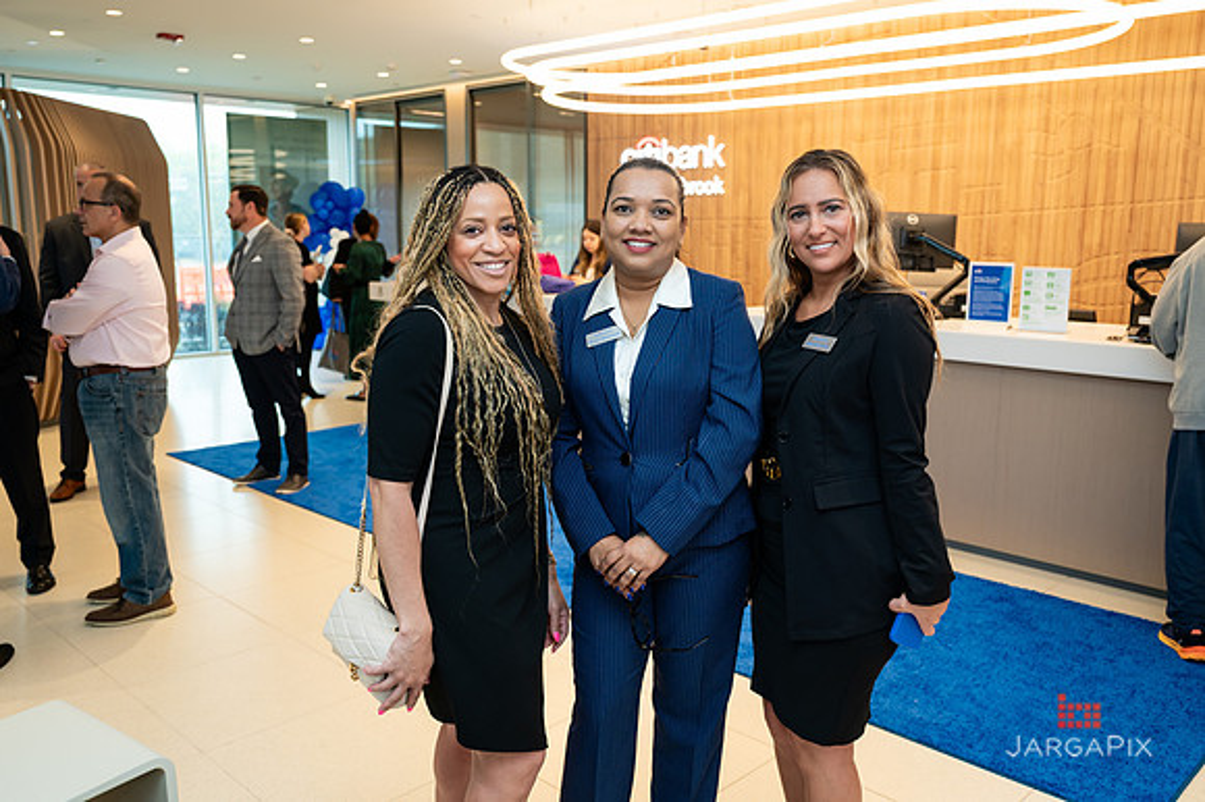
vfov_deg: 43.2
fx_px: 1013
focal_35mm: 30
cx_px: 602
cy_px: 401
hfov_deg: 61.5
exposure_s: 1/200
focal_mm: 30
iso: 400
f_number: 3.5
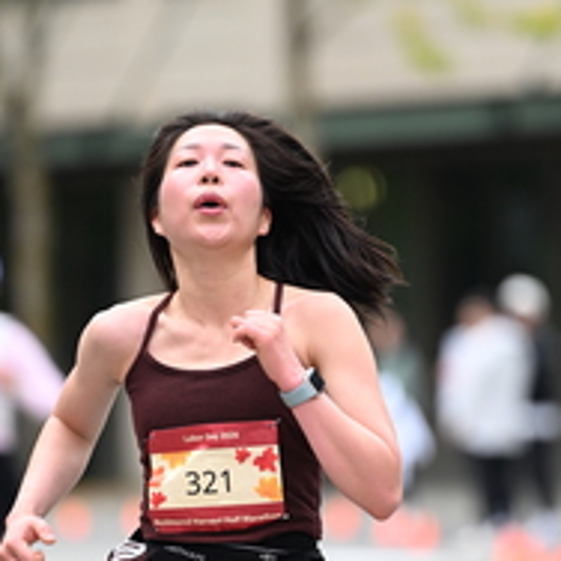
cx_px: 270
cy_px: 394
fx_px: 9131
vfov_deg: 3.5
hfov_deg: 3.5
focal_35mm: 498
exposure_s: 1/2000
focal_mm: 200
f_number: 2.8
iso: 640
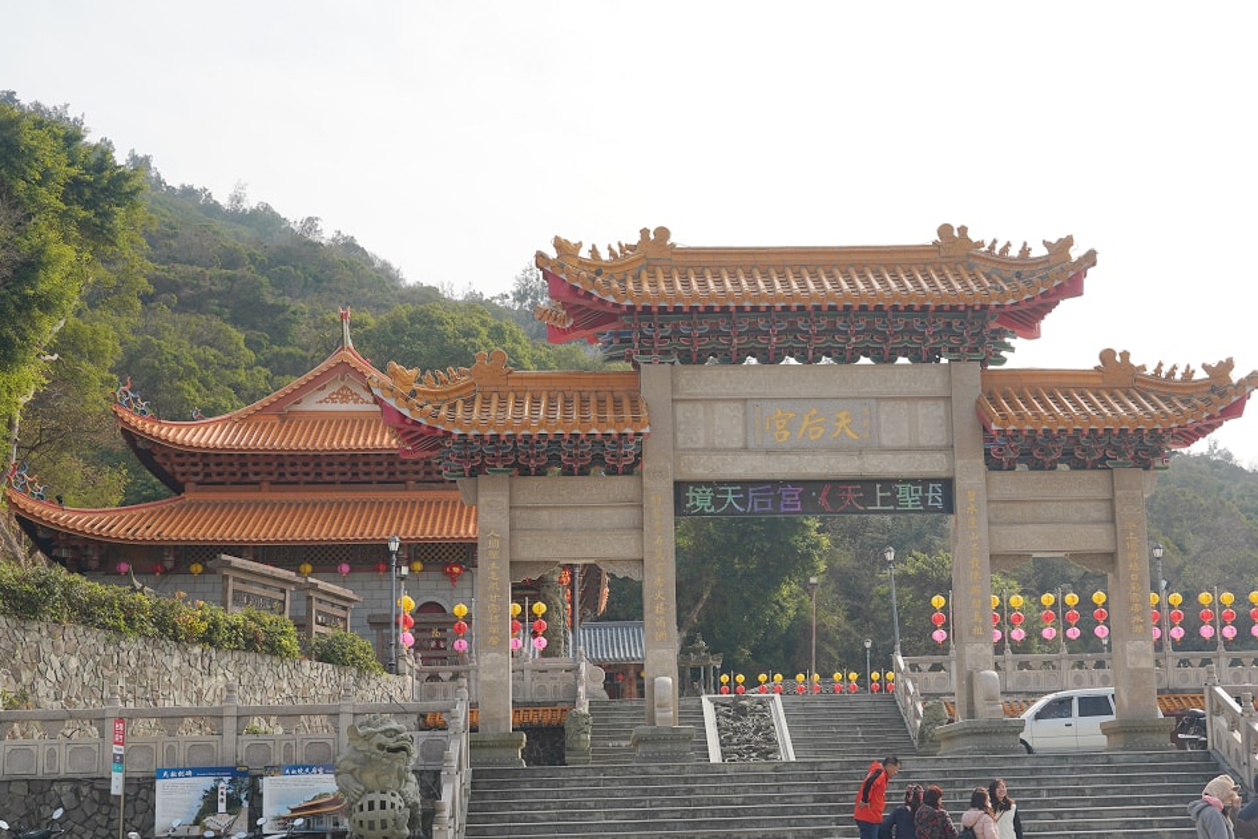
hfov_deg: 38.1
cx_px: 743
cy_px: 513
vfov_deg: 25.9
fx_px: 1817
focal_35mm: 52
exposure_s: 1/200
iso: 100
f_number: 6.3
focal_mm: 41
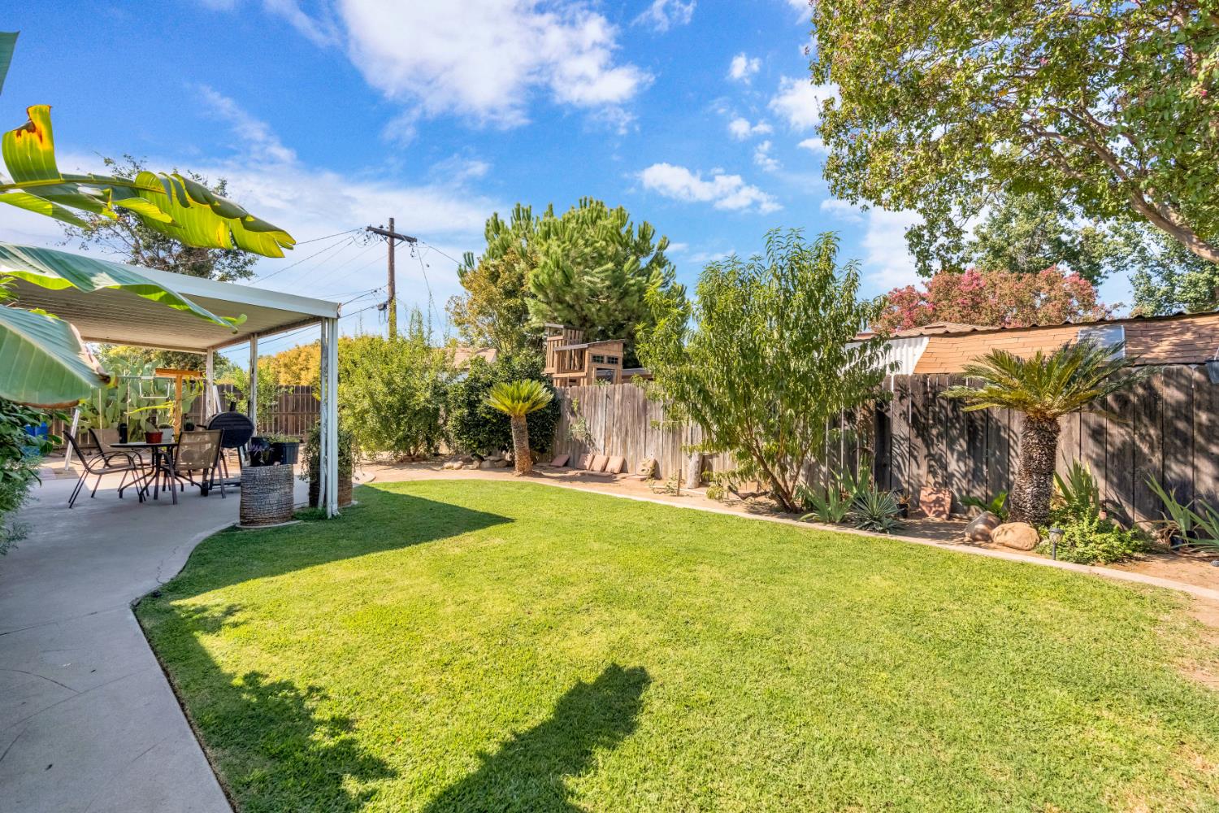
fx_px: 542
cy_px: 406
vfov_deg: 73.7
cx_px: 610
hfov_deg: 96.7
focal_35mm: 16
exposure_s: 1/1000
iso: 640
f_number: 7.1
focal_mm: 16
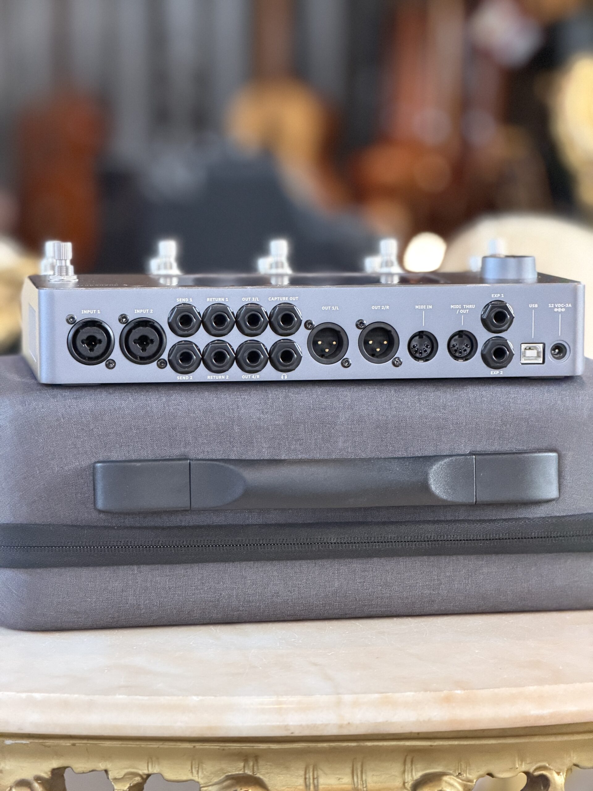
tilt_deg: -7.6
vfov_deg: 19.6
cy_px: 396
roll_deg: -0.7
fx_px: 2284
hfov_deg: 14.8
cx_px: 296
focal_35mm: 100
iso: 640
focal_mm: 16.89
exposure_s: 1/59
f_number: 2.8
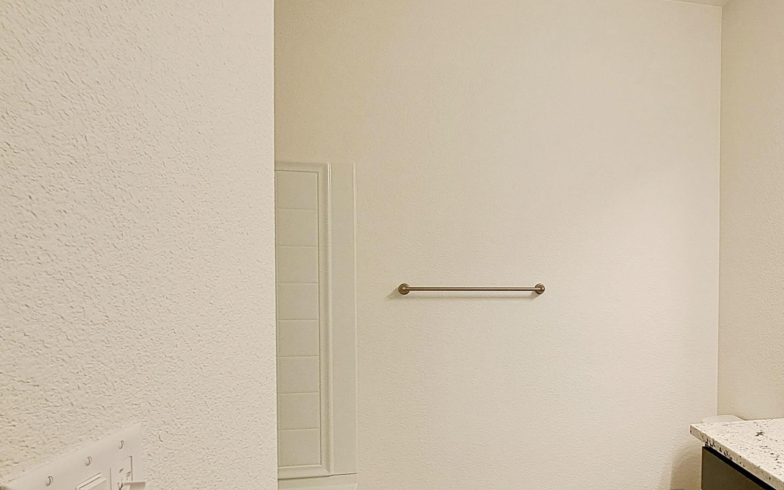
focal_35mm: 24
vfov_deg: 50.8
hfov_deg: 71.2
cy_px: 291
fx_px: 513
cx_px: 557
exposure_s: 1/50
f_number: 2.2
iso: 50
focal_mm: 1.74
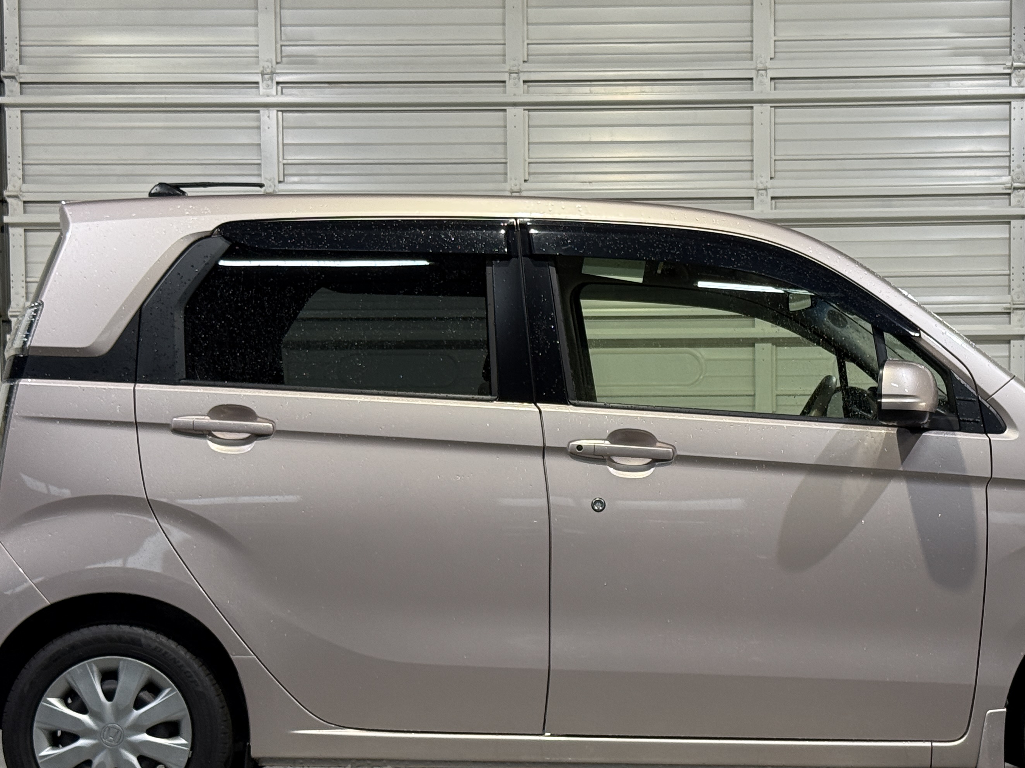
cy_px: 545
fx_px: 2161
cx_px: 638
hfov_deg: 26.6
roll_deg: +0.1
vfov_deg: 20.1
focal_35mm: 73
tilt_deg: -1.4
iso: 100
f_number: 1.78
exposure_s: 1/60
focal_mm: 6.76
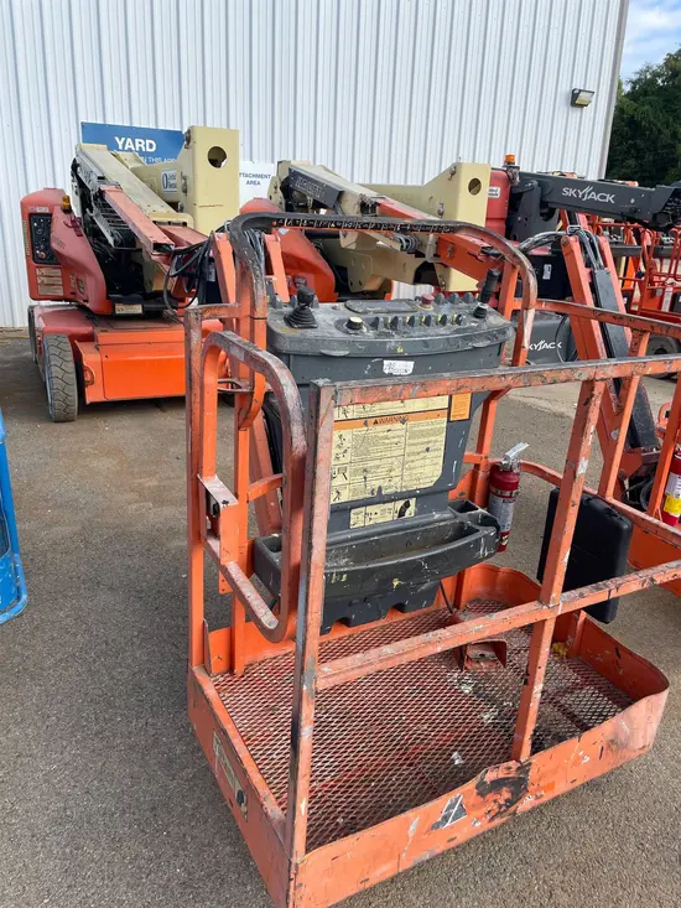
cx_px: 340
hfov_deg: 53.1
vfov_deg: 67.3
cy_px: 454
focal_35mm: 26
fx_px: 682
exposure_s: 1/1490
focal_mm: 4.2
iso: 32
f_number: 1.6
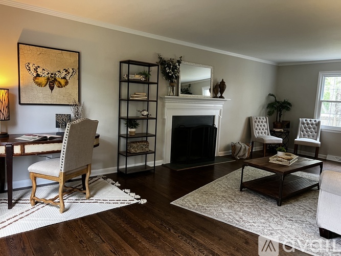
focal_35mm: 26
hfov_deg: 67.3
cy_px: 128
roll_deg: -3.5
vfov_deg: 53.0
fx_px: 256
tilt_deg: -5.0
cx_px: 170
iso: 200
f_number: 1.5
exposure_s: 1/60
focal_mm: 5.7
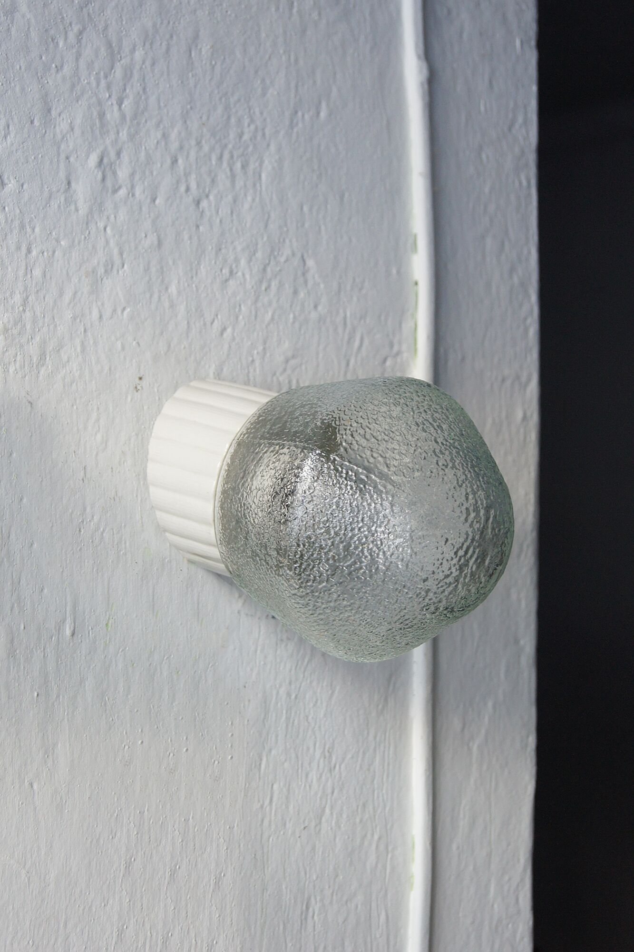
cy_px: 476
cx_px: 317
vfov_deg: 33.4
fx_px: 1585
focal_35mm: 60
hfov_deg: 22.6
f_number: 5.6
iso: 400
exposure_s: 1/100
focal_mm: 40
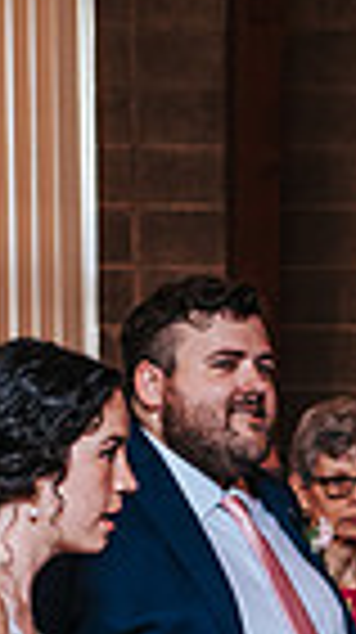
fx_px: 3333
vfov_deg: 10.7
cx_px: 356
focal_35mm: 198
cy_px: 771
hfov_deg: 6.1
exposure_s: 1/125
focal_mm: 35
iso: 900
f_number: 3.2
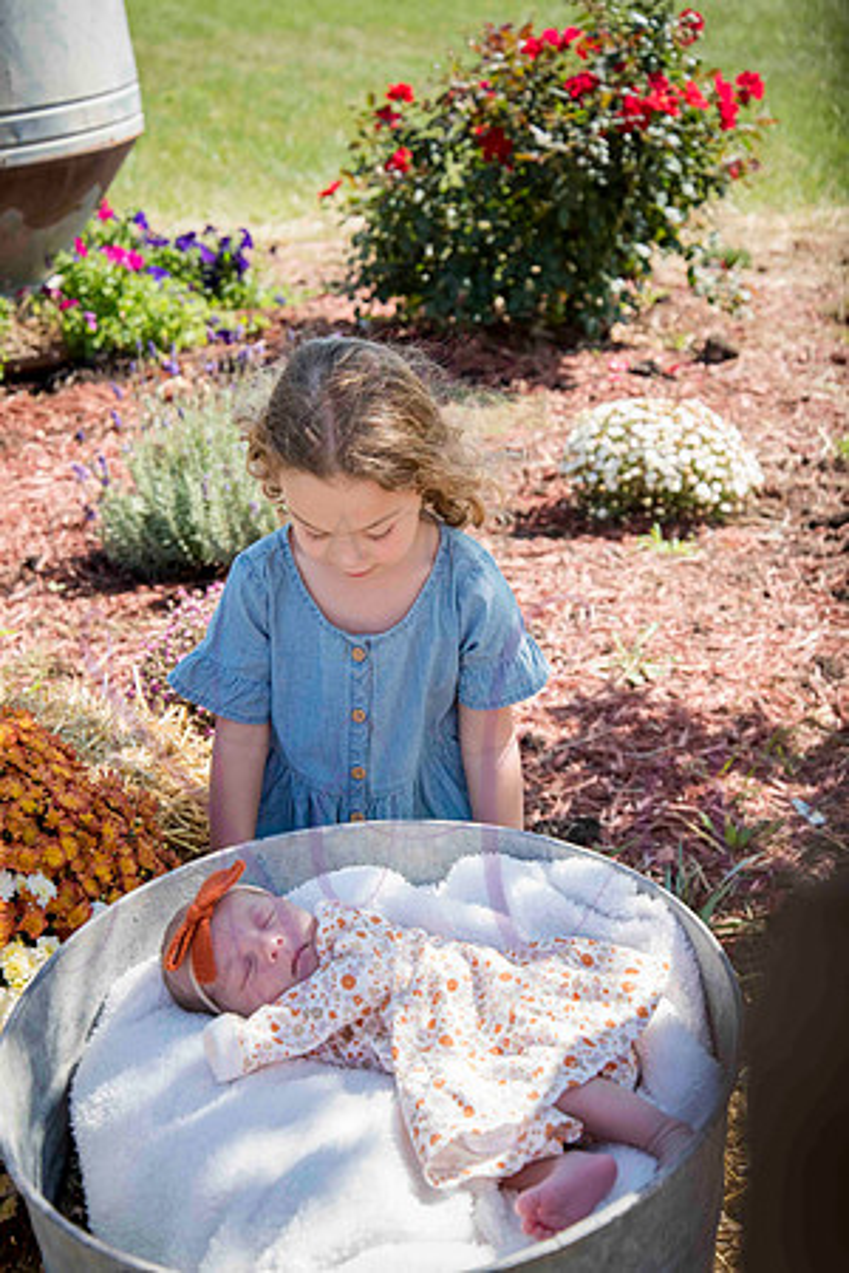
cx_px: 424
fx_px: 1981
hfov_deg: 24.2
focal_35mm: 56
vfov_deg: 35.6
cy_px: 636
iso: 400
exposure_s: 1/500
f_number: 6.3
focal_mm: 56
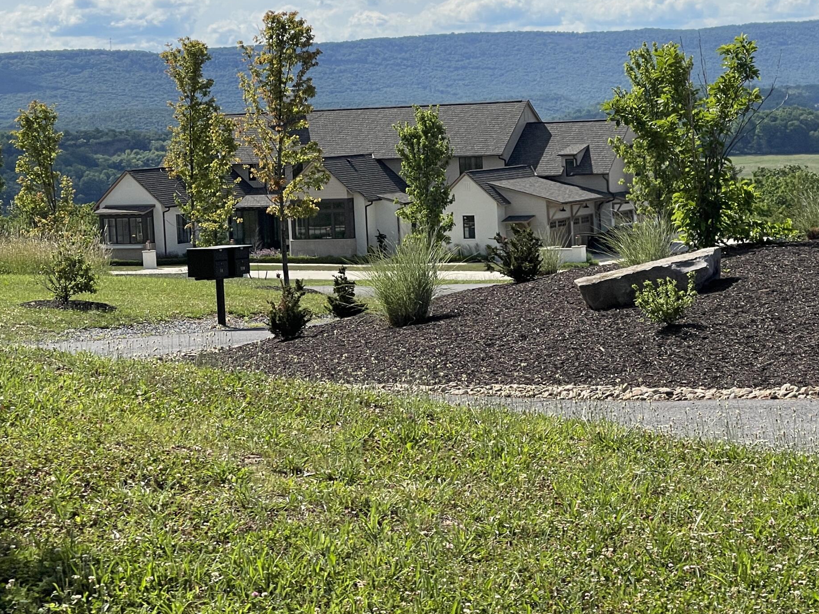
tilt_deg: -5.3
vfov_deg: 14.1
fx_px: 2484
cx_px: 542
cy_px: 228
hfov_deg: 18.7
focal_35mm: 105
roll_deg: +3.0
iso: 20
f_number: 2.2
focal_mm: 7.5
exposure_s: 1/1727
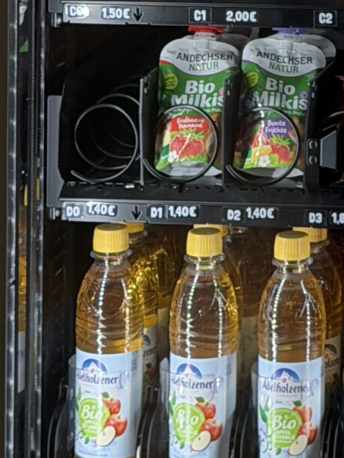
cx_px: 580
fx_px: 2689
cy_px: -310
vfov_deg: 9.4
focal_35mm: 203
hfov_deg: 7.2
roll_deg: -1.1
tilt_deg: -3.7
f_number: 1.78
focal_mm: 6.76
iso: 50
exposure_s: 1/100
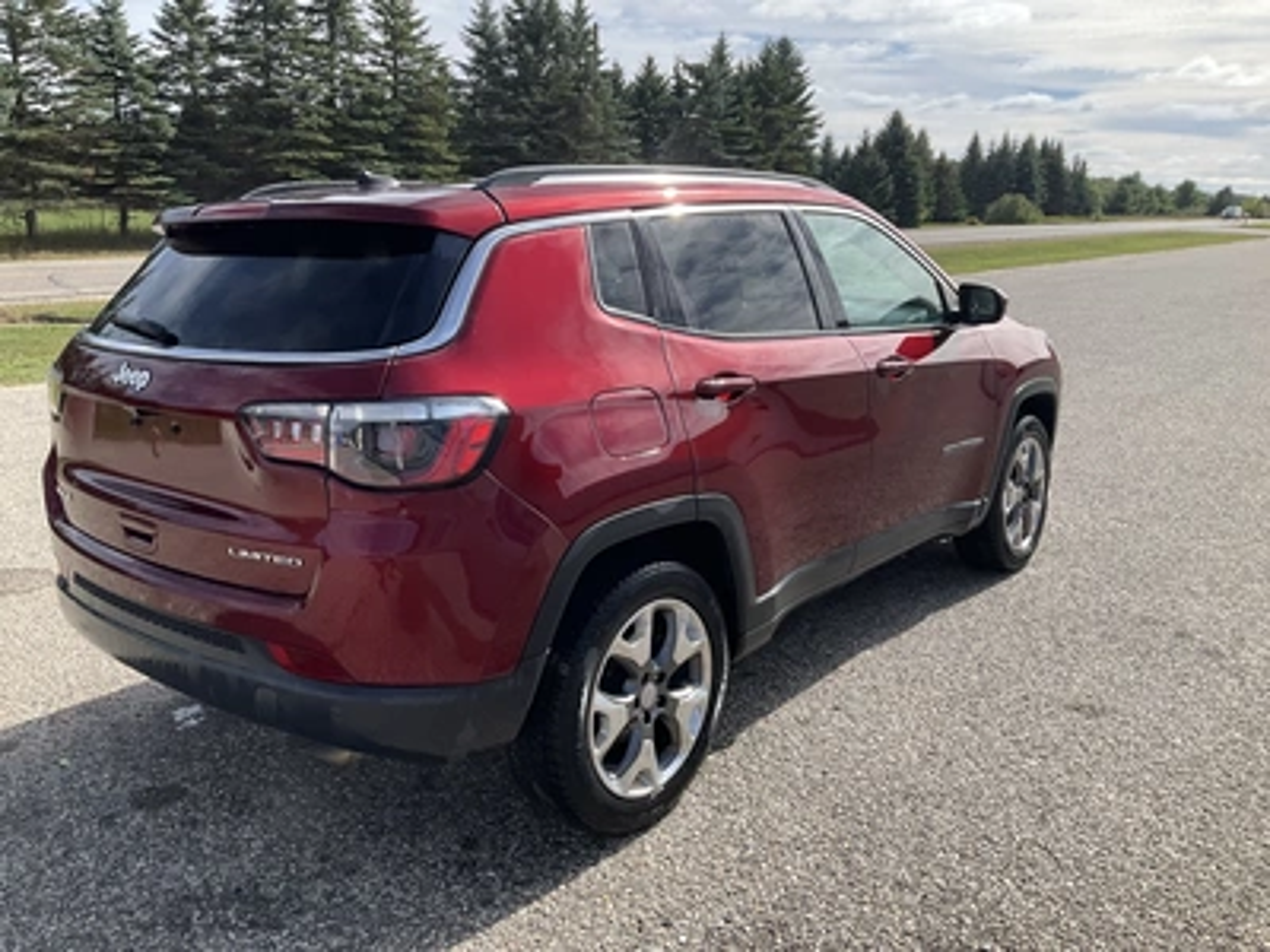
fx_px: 1064
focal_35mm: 29
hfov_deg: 61.7
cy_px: 476
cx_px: 635
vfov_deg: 48.2
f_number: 1.8
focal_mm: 3
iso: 25
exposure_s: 1/1055
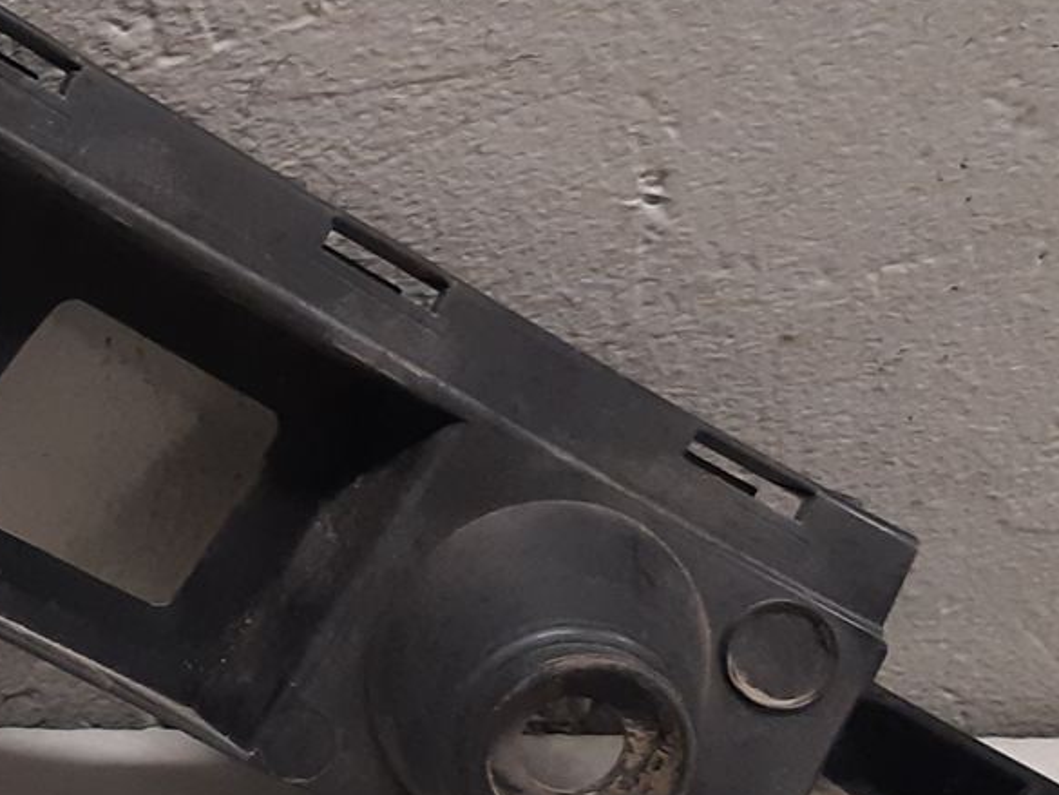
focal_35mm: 91
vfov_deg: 16.2
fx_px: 2785
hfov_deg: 20.2
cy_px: 326
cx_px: -201
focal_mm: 3.93
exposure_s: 1/50
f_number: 1.7
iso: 200
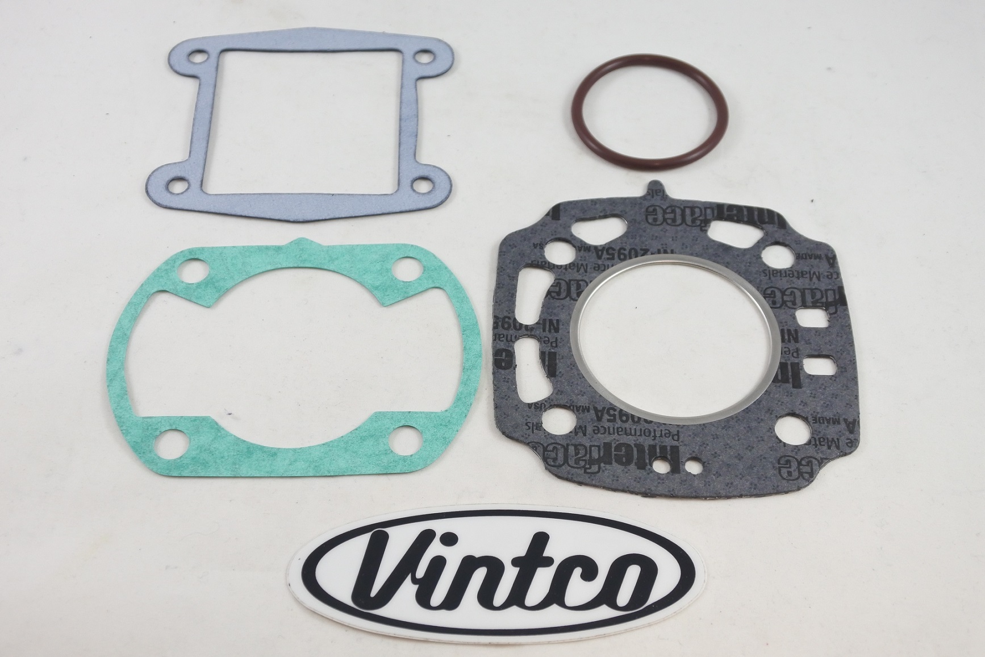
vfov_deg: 30.5
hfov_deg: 44.5
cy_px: 328
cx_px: 492
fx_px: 1204
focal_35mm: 44
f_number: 4.5
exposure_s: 1/125
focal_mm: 16.5
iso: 450
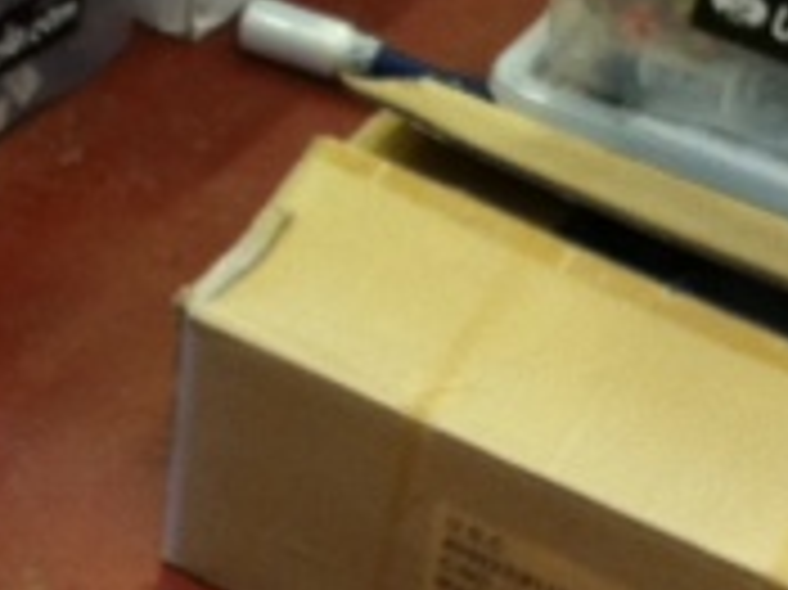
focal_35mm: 128
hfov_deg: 15.3
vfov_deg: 11.5
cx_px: 158
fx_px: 2912
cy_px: 90
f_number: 2.8
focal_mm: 3.85
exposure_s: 1/15
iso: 160
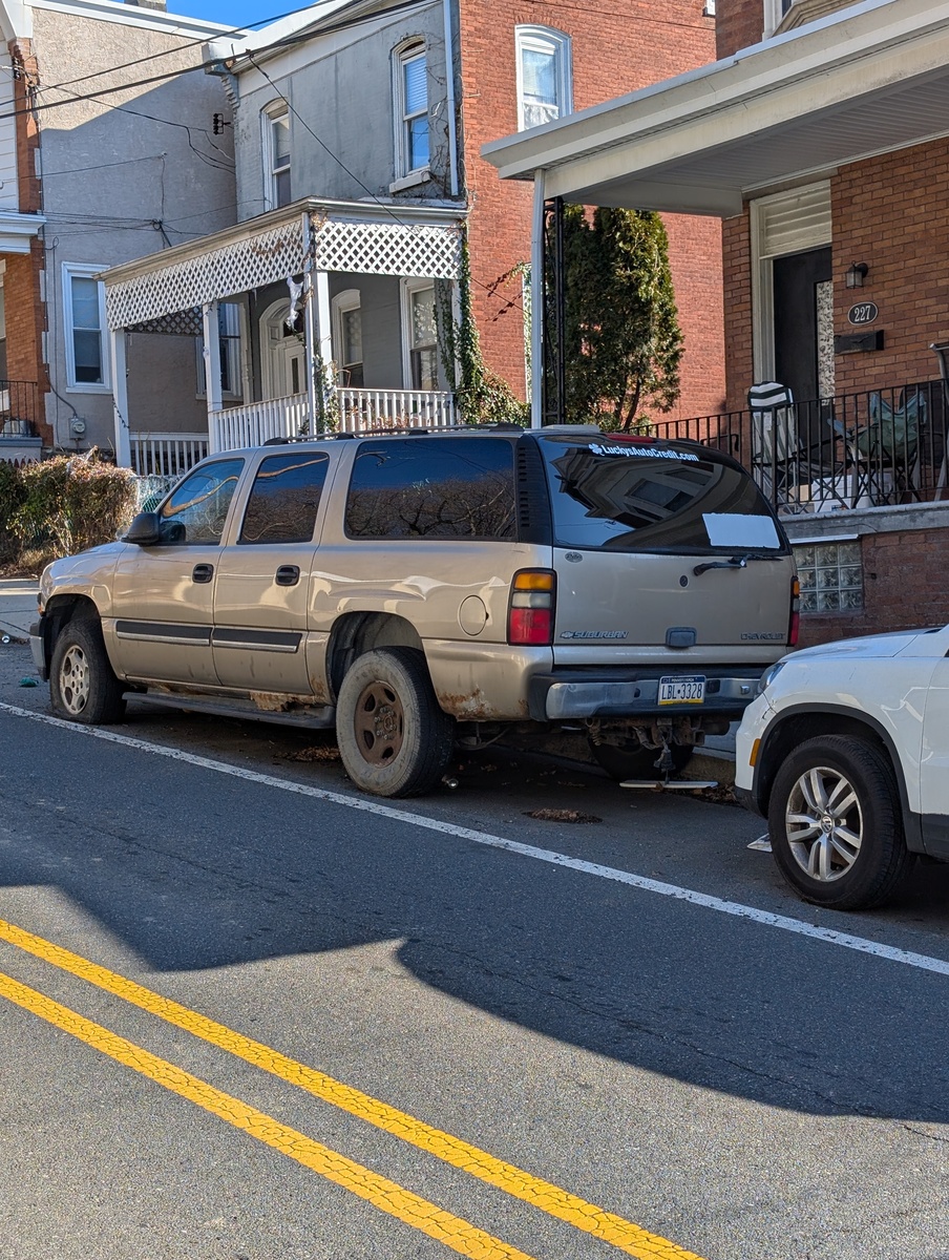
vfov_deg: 38.9
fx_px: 1786
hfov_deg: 29.8
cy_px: 630
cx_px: 474
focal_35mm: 49
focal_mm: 6.9
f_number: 1.68
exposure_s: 1/630
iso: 20
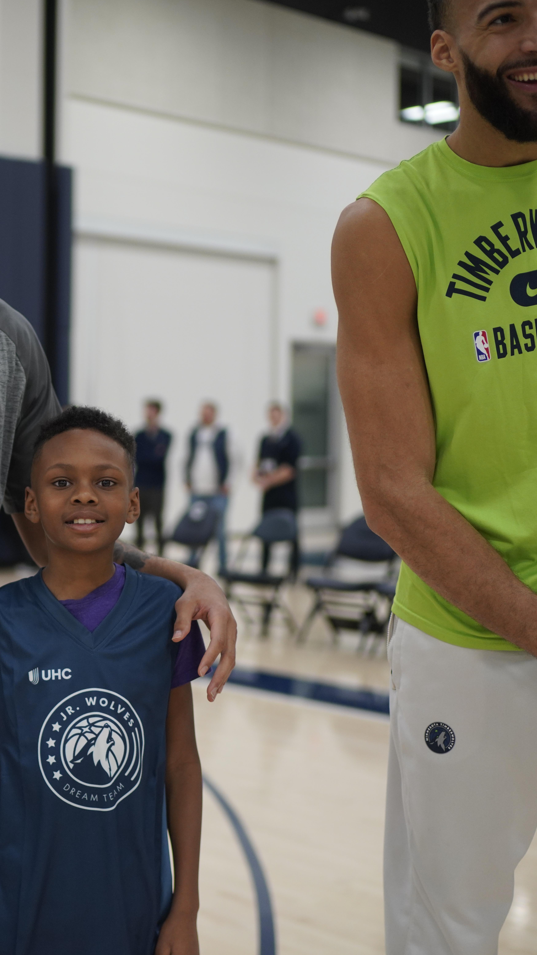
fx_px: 1418
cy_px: 477
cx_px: 29
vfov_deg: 37.2
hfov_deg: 20.9
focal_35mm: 56
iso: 640
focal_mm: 35
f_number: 1.4
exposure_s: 1/1000
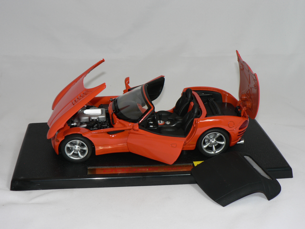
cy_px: 114
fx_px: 493
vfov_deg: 26.1
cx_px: 152
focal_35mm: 56
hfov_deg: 34.3
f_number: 2.8
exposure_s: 1/60
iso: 80
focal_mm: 9.3
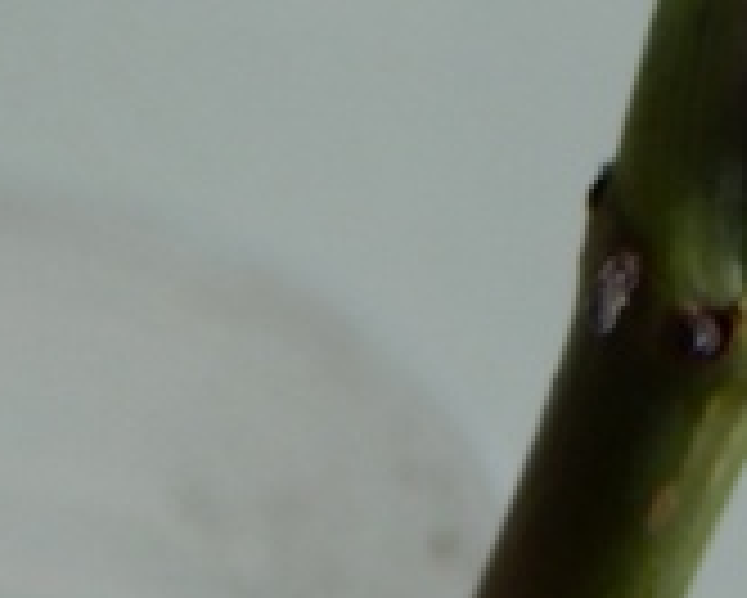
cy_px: -402
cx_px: 842
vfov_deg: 7.5
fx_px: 4469
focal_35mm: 202
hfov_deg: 9.5
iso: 140
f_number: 3.7
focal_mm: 8.6
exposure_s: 1/30
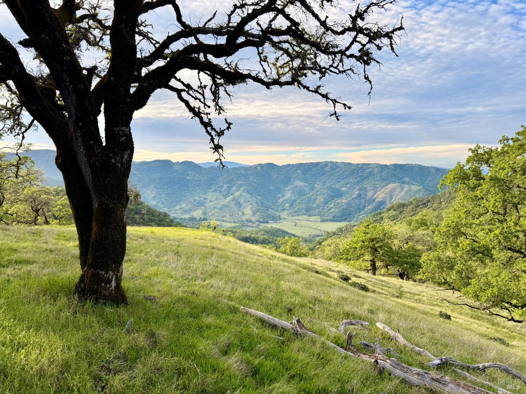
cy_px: 197
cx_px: 263
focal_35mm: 24
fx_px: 365
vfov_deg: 56.8
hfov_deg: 71.6
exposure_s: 1/1585
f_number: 1.78
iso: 80
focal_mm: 6.76
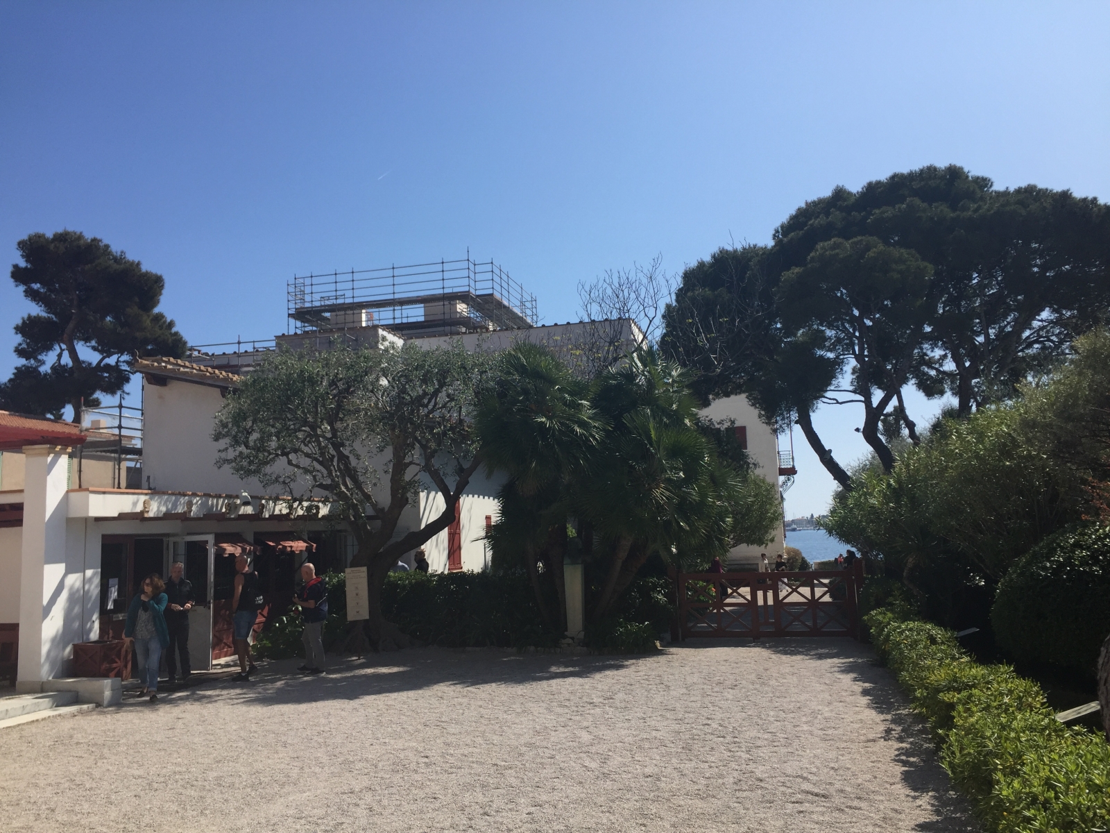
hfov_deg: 61.7
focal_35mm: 29
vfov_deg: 48.2
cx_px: 555
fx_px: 930
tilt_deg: +6.8
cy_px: 416
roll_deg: +2.2
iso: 32
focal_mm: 4.15
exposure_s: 1/2326
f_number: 2.2
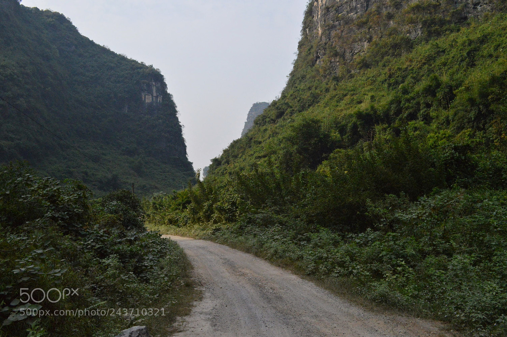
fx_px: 464
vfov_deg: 39.9
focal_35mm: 33
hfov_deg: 57.3
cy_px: 168
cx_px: 254
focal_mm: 22
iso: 1600
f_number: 6.3
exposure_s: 1/4000
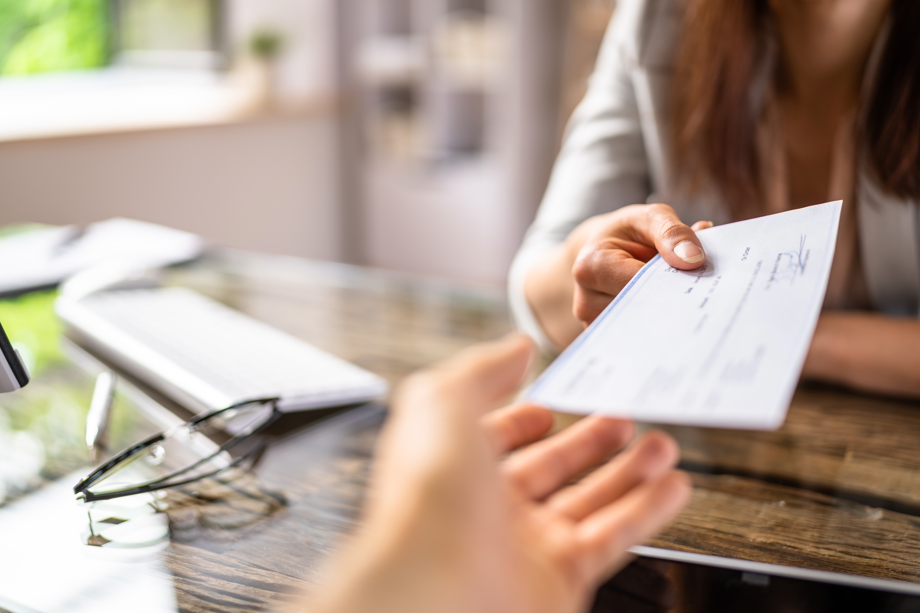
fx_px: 945
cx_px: 469
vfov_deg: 35.9
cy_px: 323
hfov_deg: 51.9
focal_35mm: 37
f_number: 1.4
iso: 64
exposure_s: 1/160
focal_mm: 35
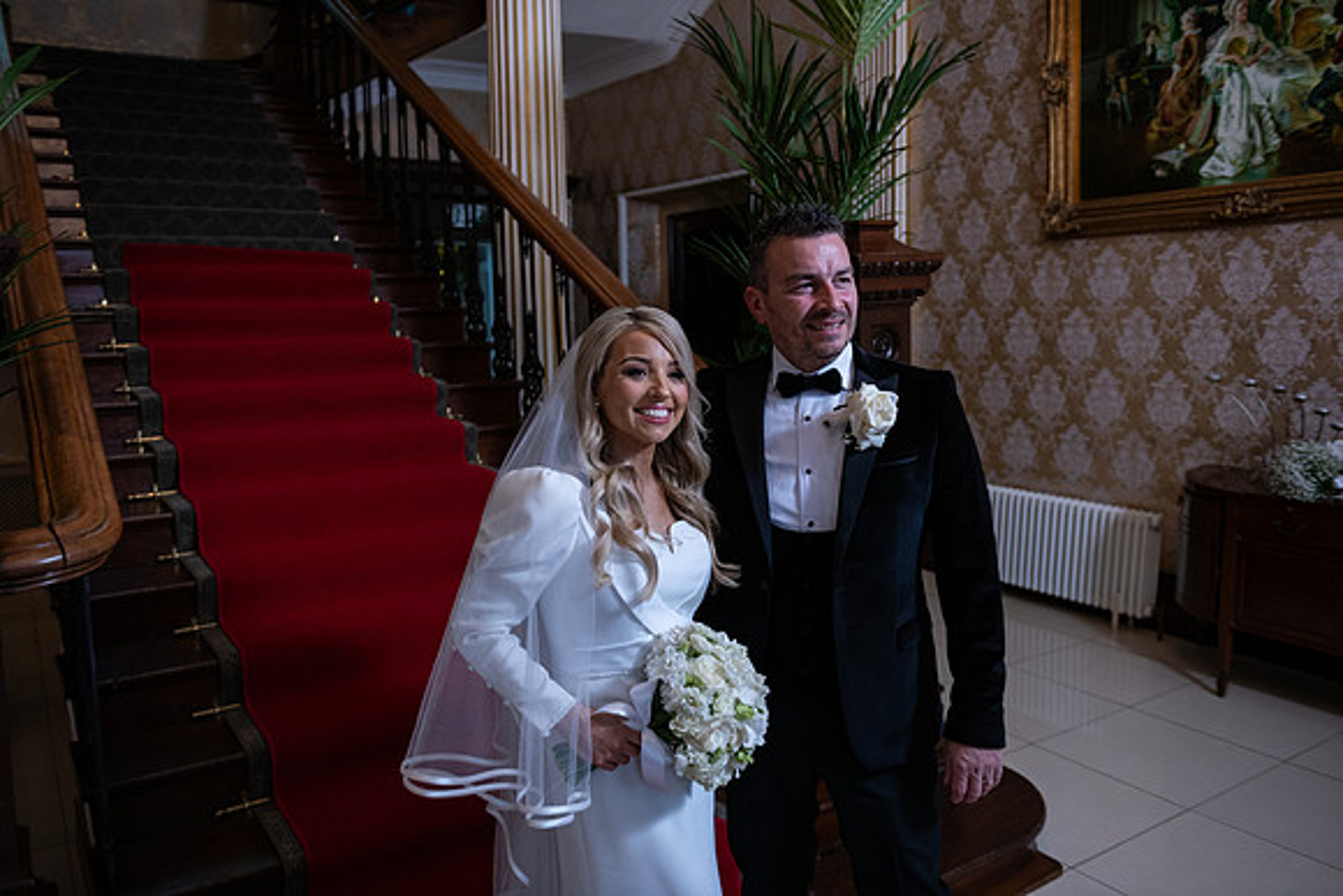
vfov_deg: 46.4
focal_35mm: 28
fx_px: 1045
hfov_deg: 65.5
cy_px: 448
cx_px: 672
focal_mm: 28
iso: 500
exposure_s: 1/160
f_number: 3.5
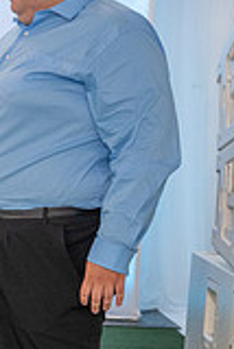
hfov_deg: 9.7
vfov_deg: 16.6
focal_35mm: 123
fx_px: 1197
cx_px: -346
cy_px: 245
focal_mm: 34
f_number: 3.2
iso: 1000
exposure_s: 1/160
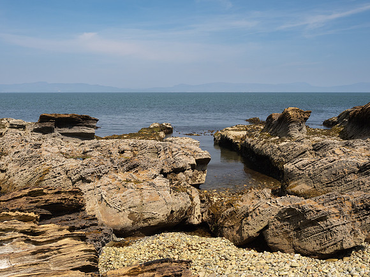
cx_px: 185
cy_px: 138
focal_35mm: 41
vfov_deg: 35.3
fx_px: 437
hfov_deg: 45.9
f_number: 7.1
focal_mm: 20
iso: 200
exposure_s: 1/160
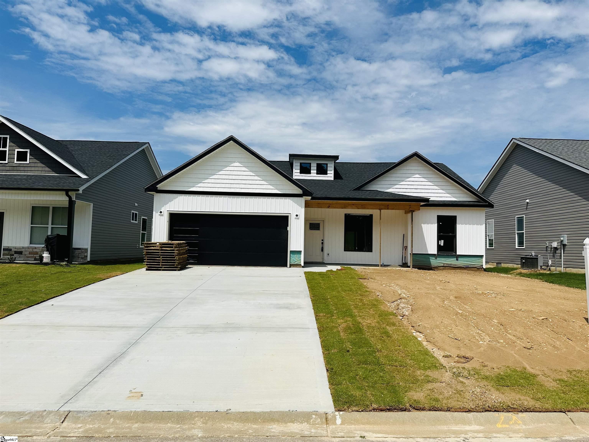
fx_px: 408
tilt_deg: +2.9
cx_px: 294
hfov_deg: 71.6
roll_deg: -2.2
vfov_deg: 56.8
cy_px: 221
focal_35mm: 24
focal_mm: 6.86
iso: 80
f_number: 1.78
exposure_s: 1/10753
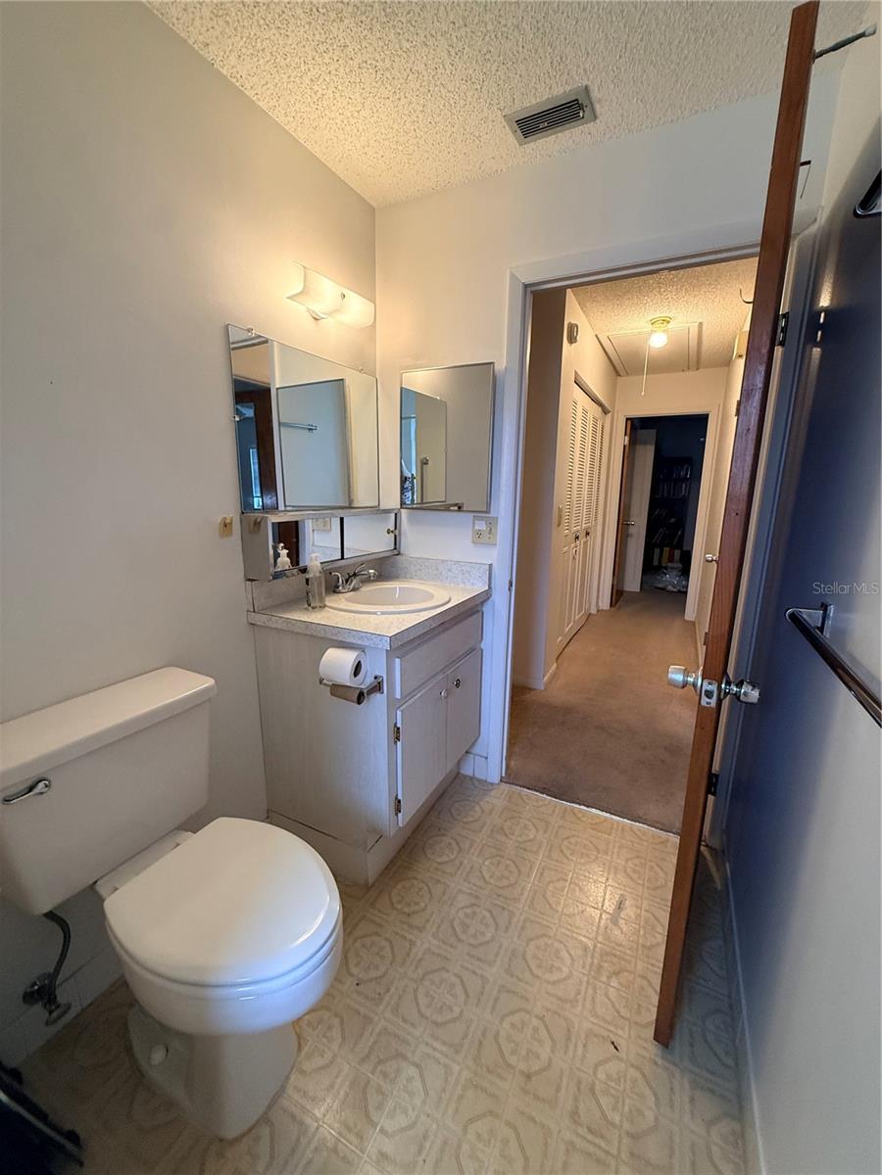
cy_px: 588
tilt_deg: -11.3
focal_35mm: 14
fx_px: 476
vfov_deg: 102.1
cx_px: 441
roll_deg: -1.0
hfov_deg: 85.7
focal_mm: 2.22
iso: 320
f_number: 2.2
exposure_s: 1/120
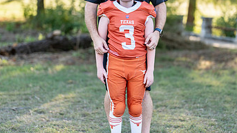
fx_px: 597
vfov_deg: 12.7
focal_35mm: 95
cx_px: 136
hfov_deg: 22.4
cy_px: 41
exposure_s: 1/640
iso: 100
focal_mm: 50
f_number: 1.2
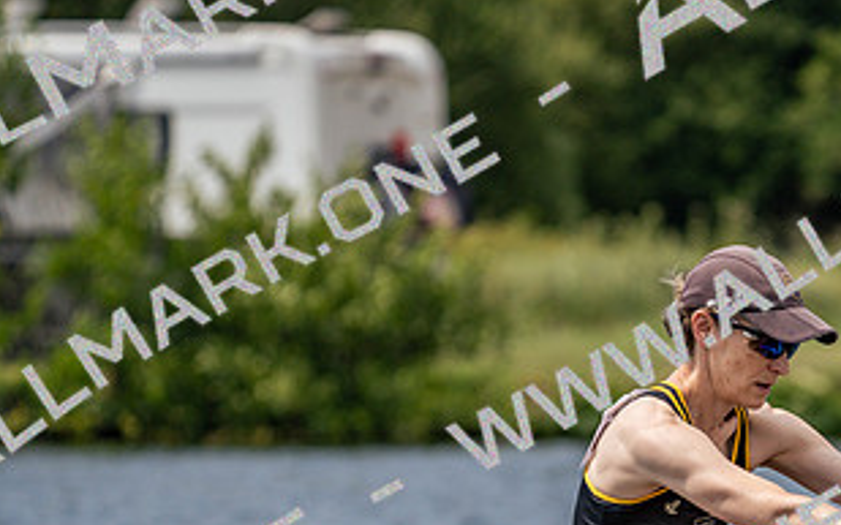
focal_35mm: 561
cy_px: 477
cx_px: 784
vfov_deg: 2.3
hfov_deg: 3.7
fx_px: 12856
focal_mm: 293
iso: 250
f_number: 5.6
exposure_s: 1/1600
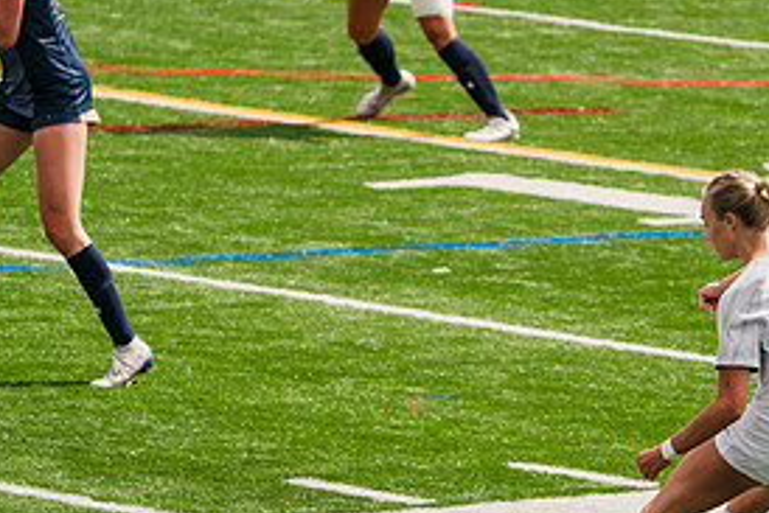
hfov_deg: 3.7
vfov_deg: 2.5
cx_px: 603
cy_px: 343
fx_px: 11797
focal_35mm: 552
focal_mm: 261
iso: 320
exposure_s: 1/1600
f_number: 5.6
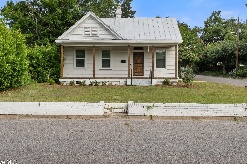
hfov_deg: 53.1
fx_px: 247
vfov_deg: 36.8
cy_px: 72
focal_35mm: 36
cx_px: 124
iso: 64
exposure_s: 1/50
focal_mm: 20
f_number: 8
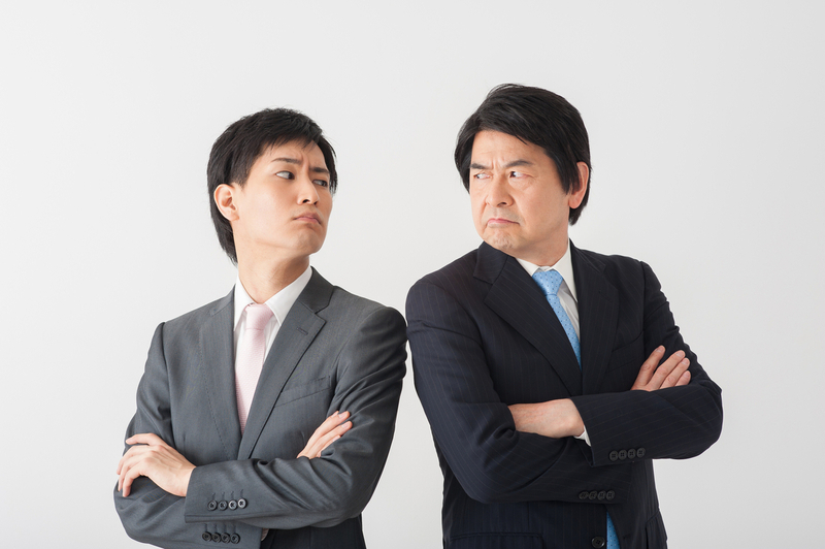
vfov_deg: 16.0
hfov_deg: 23.9
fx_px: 1946
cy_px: 274
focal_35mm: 85
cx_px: 412
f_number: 8
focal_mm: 85
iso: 200
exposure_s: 1/200
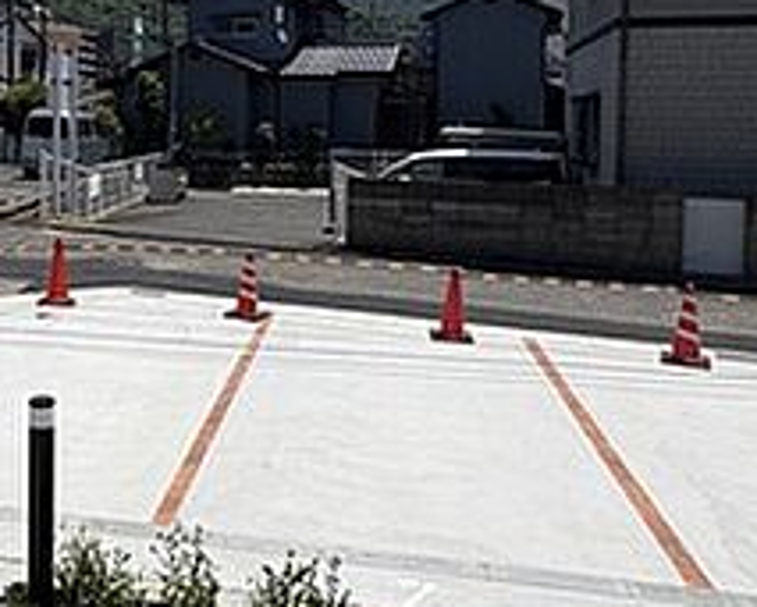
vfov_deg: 35.5
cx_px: 171
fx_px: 920
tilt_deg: -2.0
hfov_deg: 43.0
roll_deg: +1.1
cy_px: 128
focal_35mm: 41
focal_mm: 2.22
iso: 50
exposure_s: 1/3390
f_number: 2.2
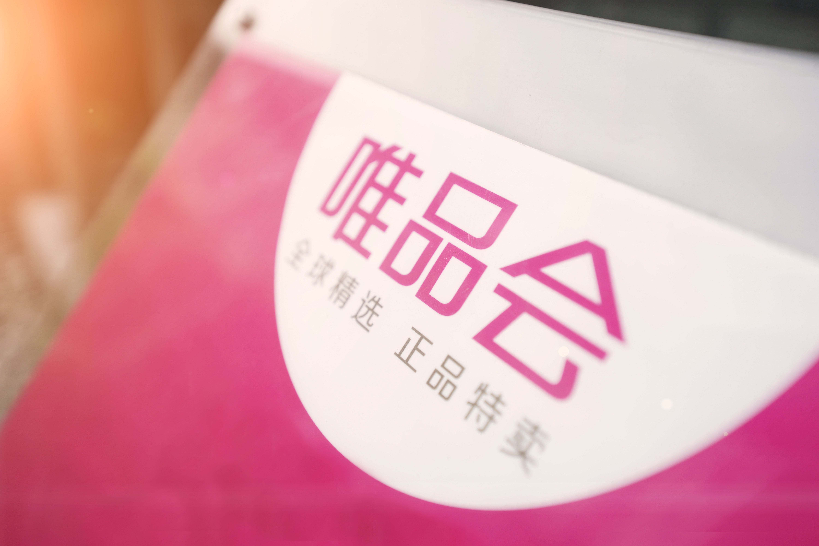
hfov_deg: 54.4
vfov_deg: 37.9
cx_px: 410
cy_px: 273
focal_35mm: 35
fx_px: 796
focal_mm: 35
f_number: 3.2
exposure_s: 1/200
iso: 250
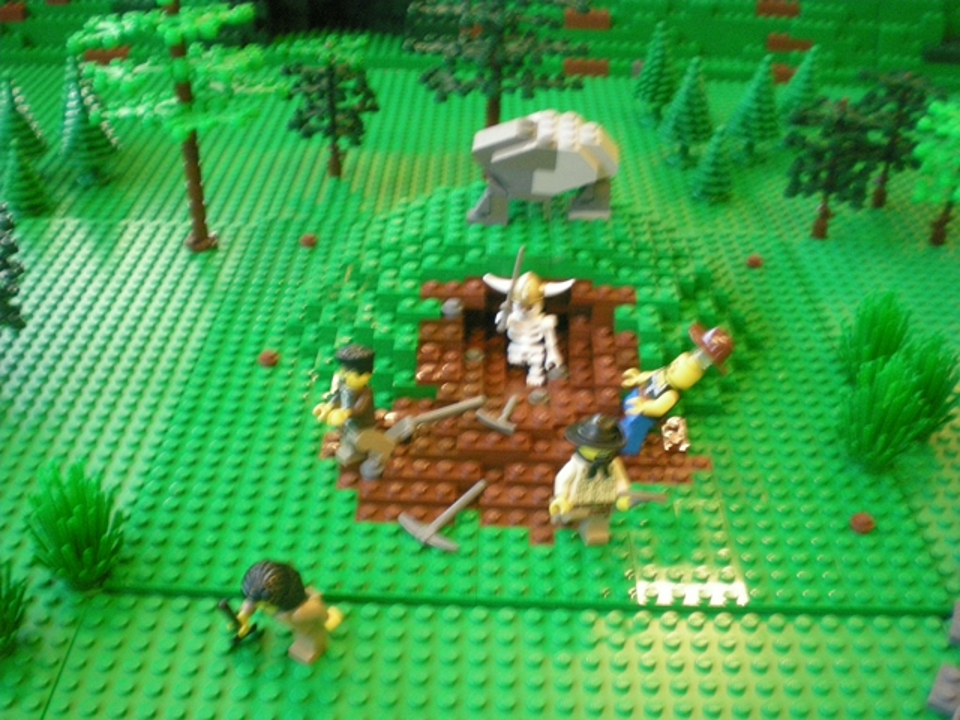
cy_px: 360
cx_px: 480
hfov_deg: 49.0
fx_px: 1054
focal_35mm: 38
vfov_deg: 37.7
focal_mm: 6.3
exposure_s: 1/12.3
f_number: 3.1
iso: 400
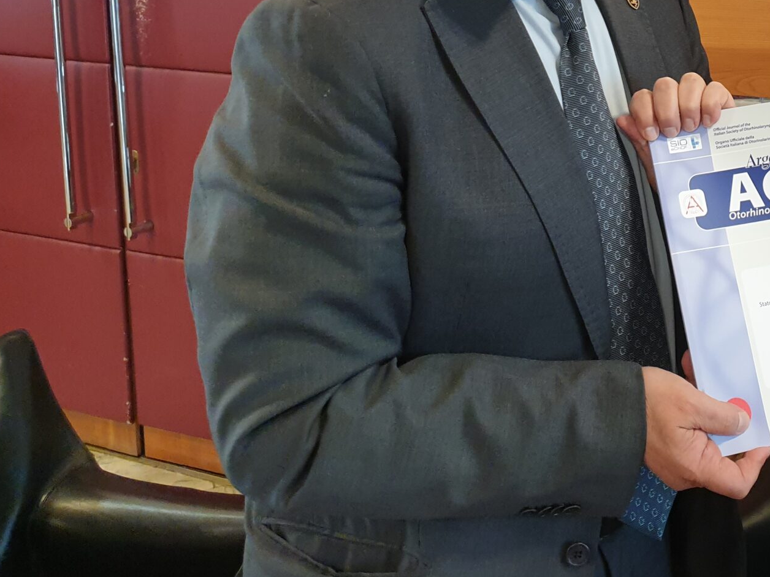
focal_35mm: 53
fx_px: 1179
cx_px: 719
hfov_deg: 33.9
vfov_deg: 26.6
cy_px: 62
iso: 160
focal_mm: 4.3
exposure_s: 1/50
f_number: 2.4
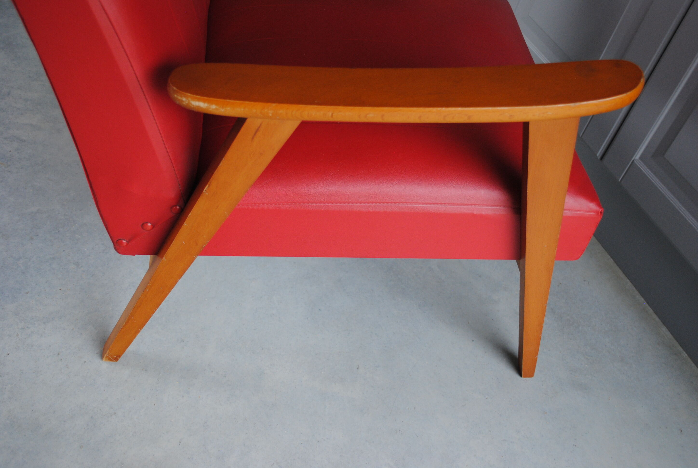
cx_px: 349
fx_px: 758
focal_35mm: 39
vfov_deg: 34.4
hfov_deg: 49.5
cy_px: 234
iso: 400
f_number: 4.2
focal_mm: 26
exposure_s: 1/30
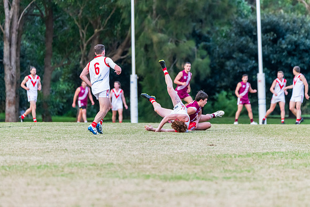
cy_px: 101
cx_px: 152
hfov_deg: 6.1
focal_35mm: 335
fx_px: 2888
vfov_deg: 4.1
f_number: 5.6
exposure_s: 1/1250
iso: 2800
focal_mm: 320
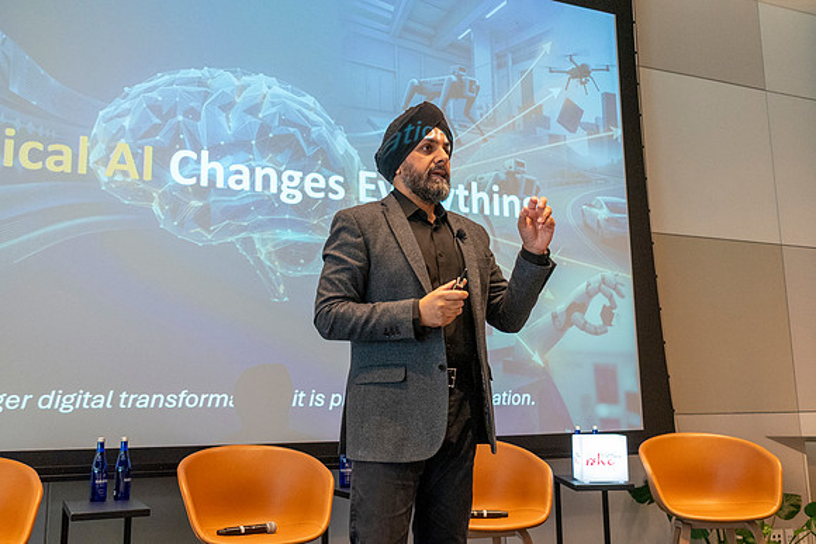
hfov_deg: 53.1
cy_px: 272
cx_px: 408
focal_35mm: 36
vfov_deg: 36.9
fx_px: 816
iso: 2500
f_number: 3.8
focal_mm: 24
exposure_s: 1/125
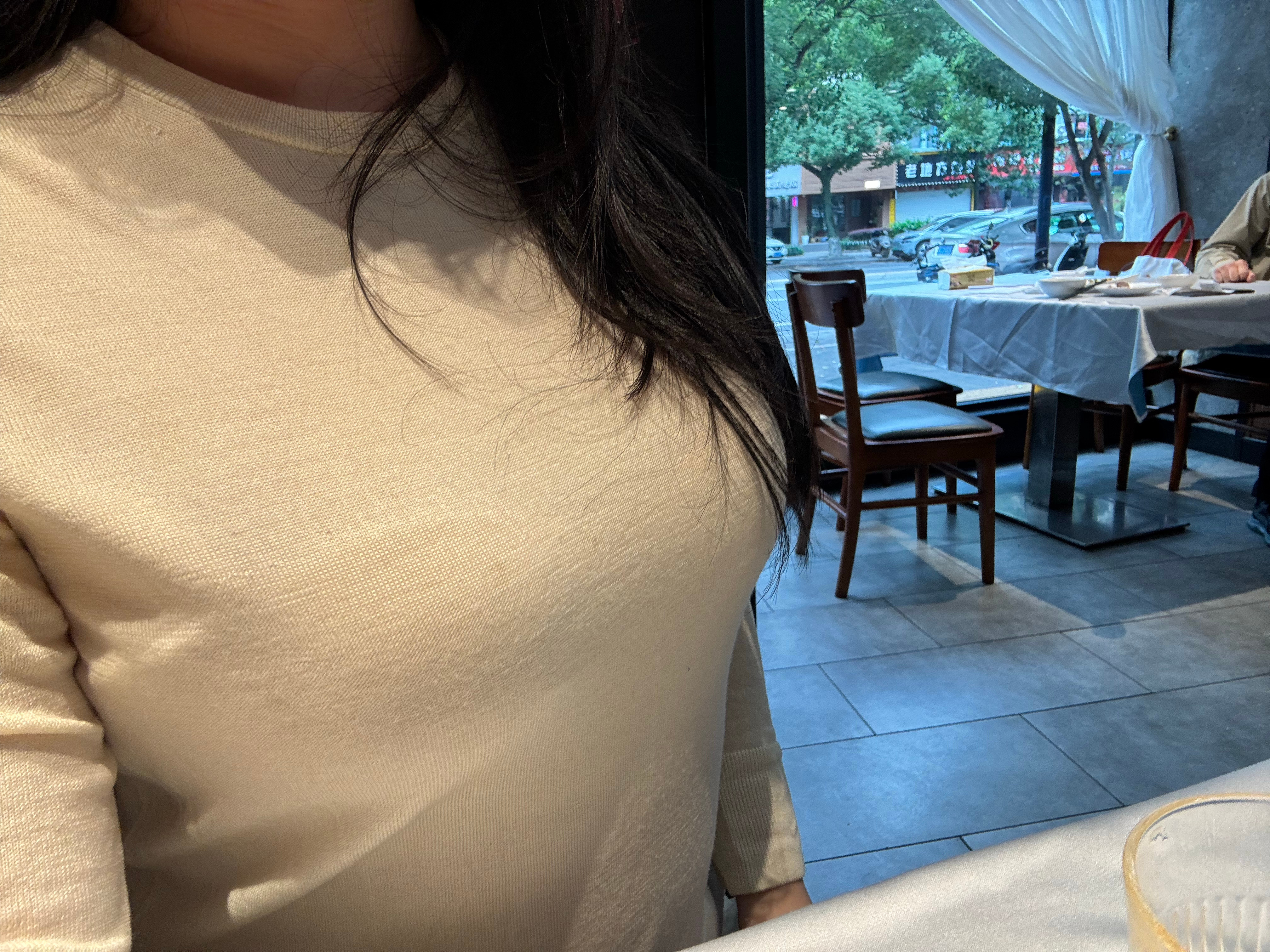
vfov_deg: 58.9
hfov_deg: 73.9
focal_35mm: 23
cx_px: 635
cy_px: 476
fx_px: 844
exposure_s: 1/50
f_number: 1.9
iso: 50
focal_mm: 2.69
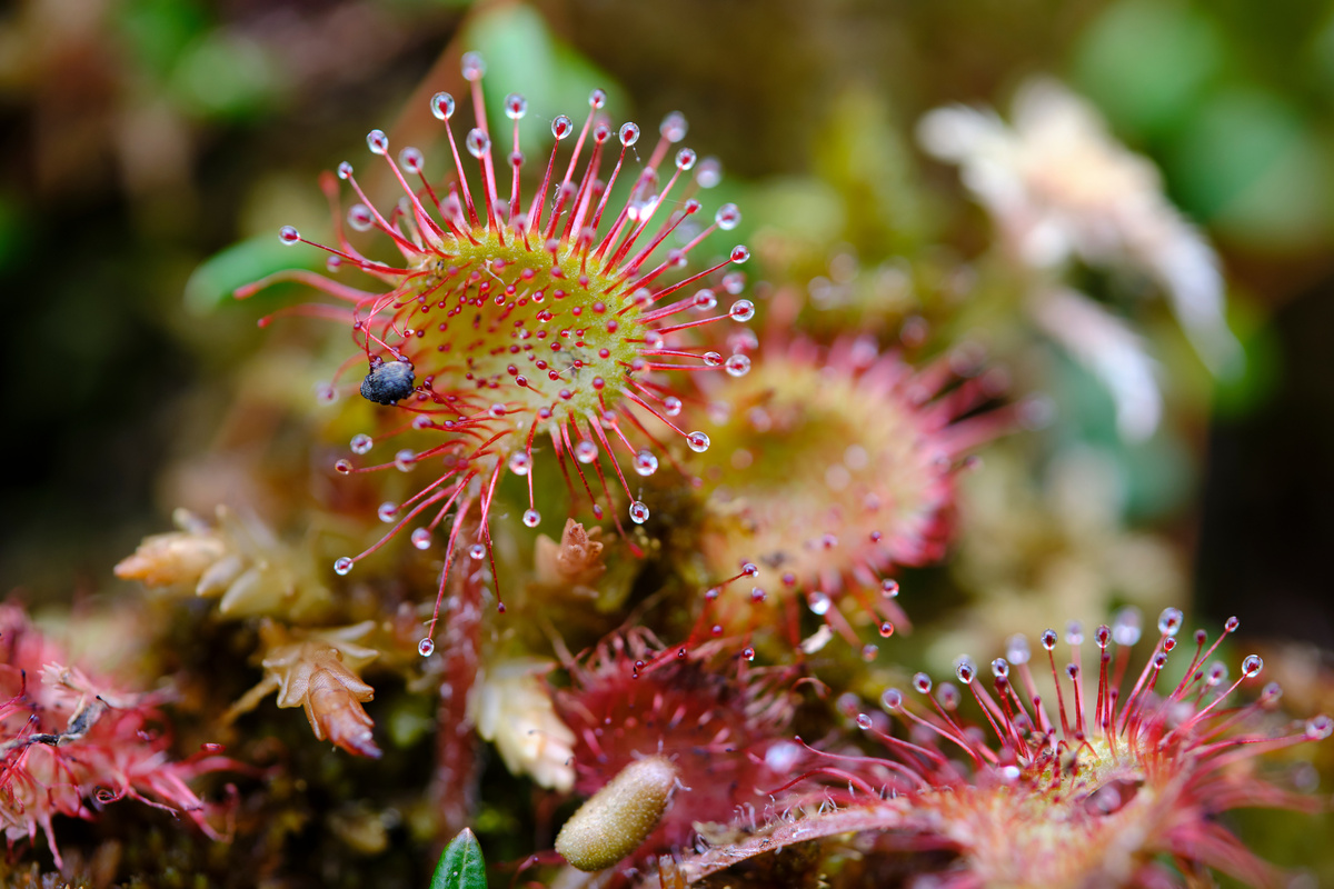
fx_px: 4446
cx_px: 667
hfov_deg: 17.1
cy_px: 444
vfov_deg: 11.4
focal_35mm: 120
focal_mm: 80
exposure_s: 1/110
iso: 200
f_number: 4
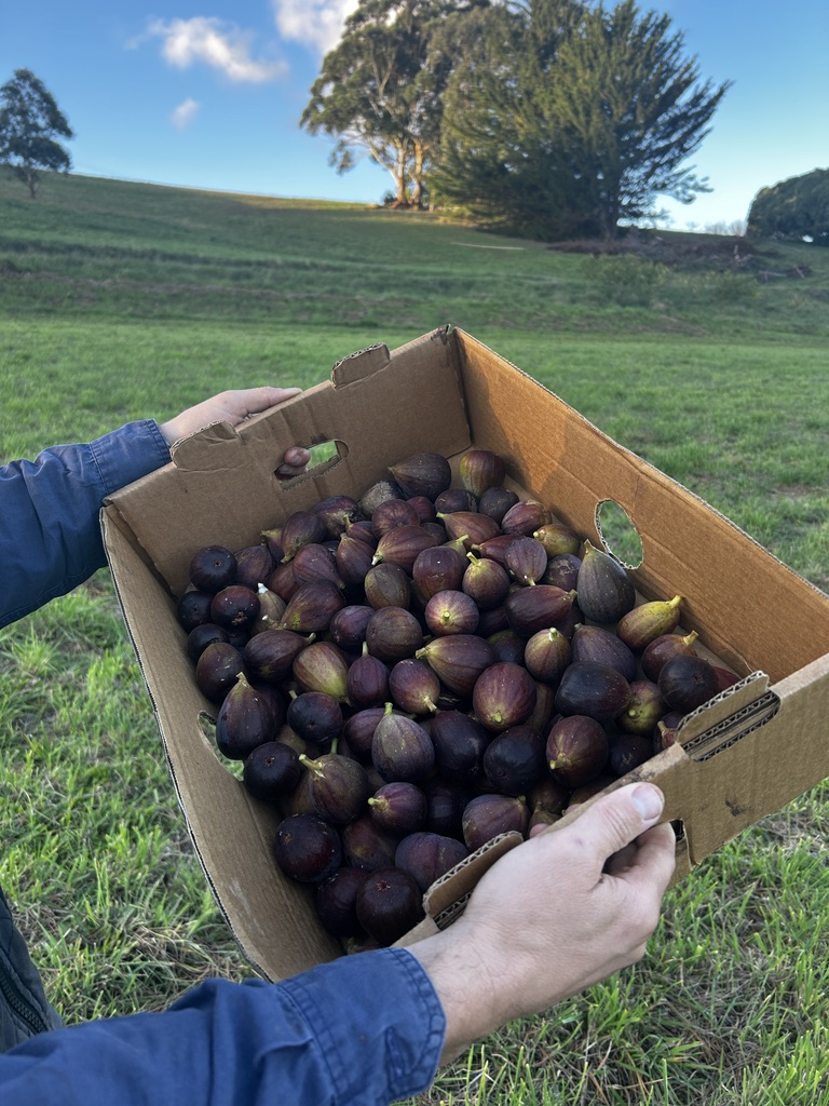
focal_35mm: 26
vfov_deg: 67.3
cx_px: 414
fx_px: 830
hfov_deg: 53.1
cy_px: 553
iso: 50
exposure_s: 1/177
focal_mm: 5.7
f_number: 1.5
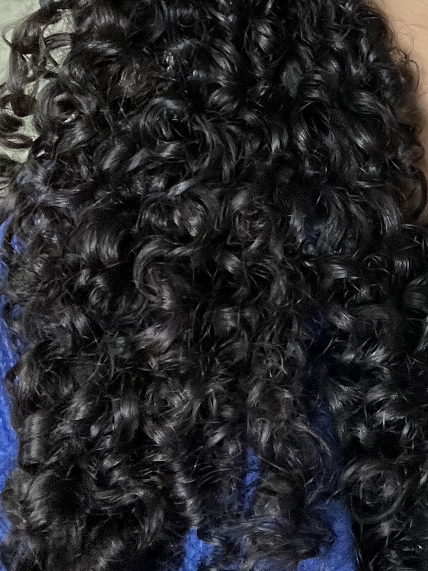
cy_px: -190
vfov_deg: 21.6
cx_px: 506
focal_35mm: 81
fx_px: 1335
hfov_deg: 17.4
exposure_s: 1/60
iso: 200
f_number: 2.2
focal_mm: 2.71
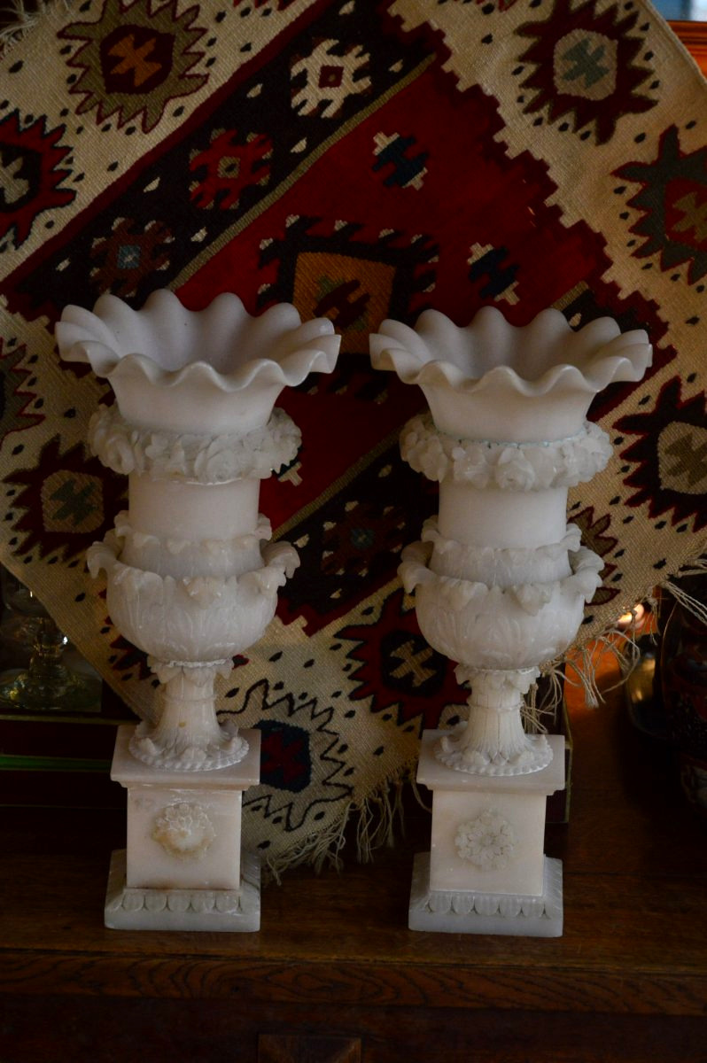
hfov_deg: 13.0
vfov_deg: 19.5
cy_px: 532
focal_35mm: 105
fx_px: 3098
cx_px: 354
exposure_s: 1/60
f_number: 5.3
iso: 800
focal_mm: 70
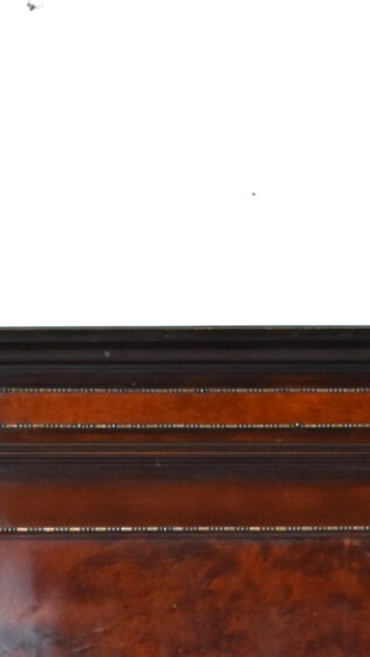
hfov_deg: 7.7
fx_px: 2756
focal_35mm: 158
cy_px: 896
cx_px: 325
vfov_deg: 13.1
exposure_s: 1/80
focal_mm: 22
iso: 800
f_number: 4.5
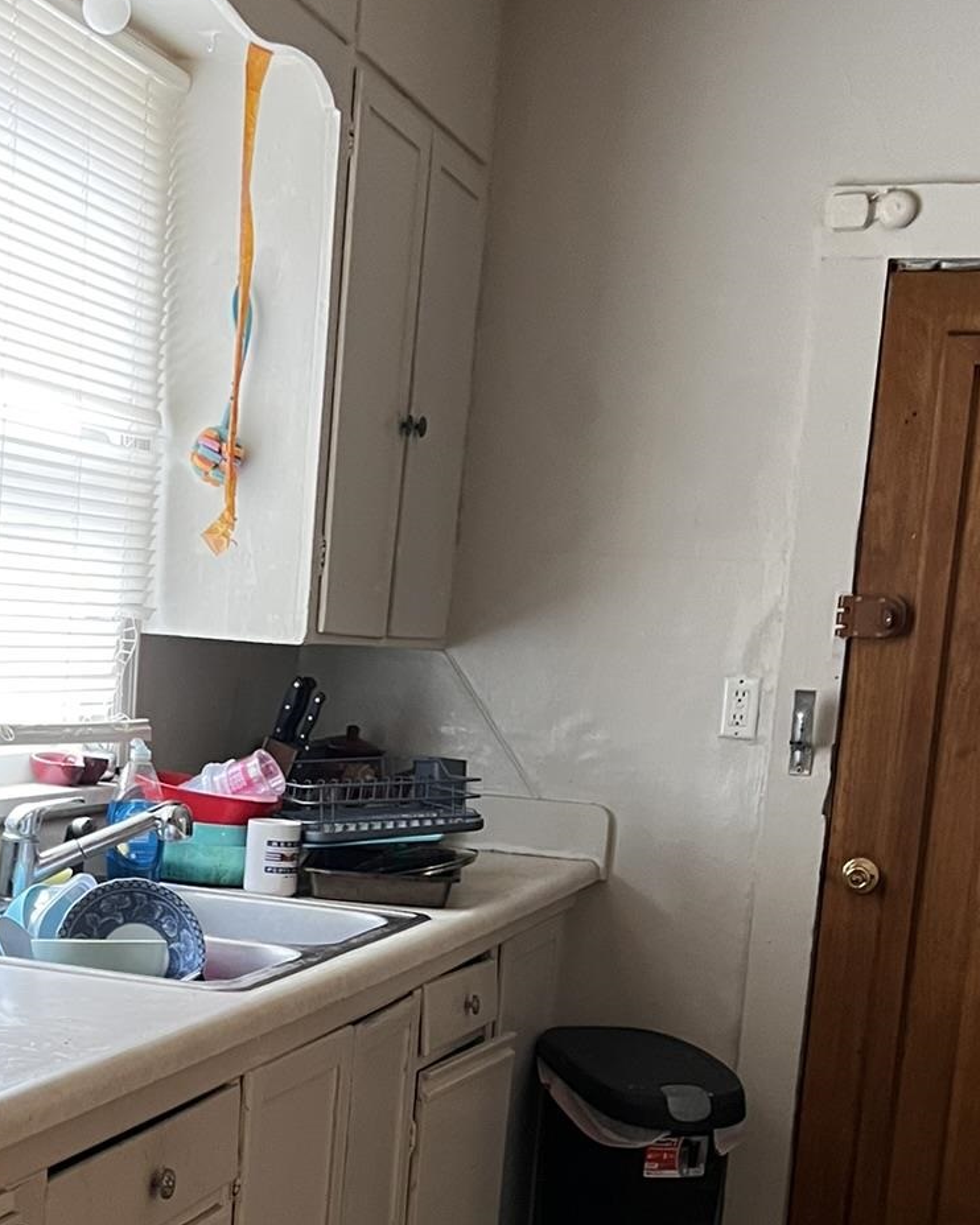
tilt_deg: -5.2
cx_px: 240
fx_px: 2031
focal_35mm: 56
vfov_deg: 32.7
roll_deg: -3.6
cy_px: 973
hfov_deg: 26.8
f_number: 1.5
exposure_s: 1/60
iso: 500
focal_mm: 5.7
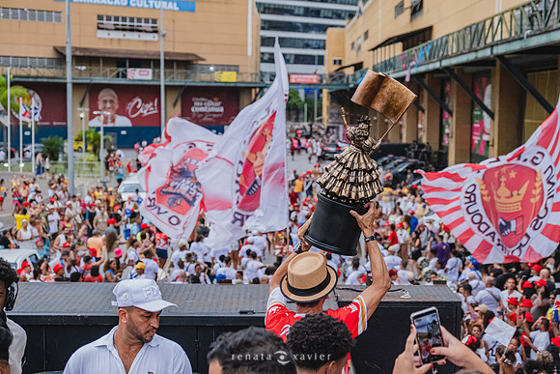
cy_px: 187
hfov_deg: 35.6
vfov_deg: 24.2
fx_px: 871
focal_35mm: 56
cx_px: 280
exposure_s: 1/2500
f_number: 3.2
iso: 4000
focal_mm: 37.6
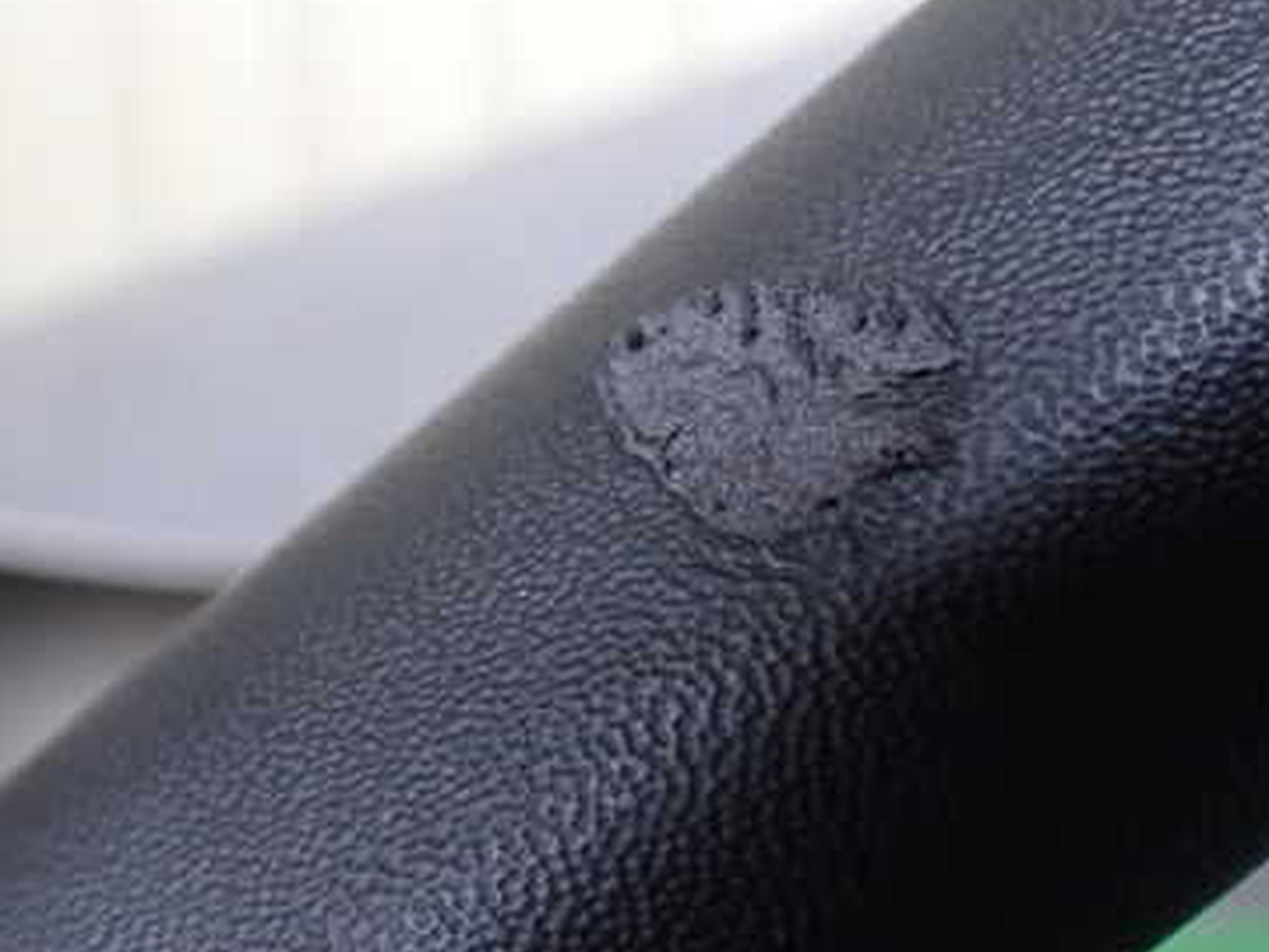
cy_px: 402
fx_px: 1833
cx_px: 821
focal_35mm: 50
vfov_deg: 29.1
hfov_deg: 37.9
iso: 640
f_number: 2.3
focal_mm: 5.4
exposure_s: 1/125
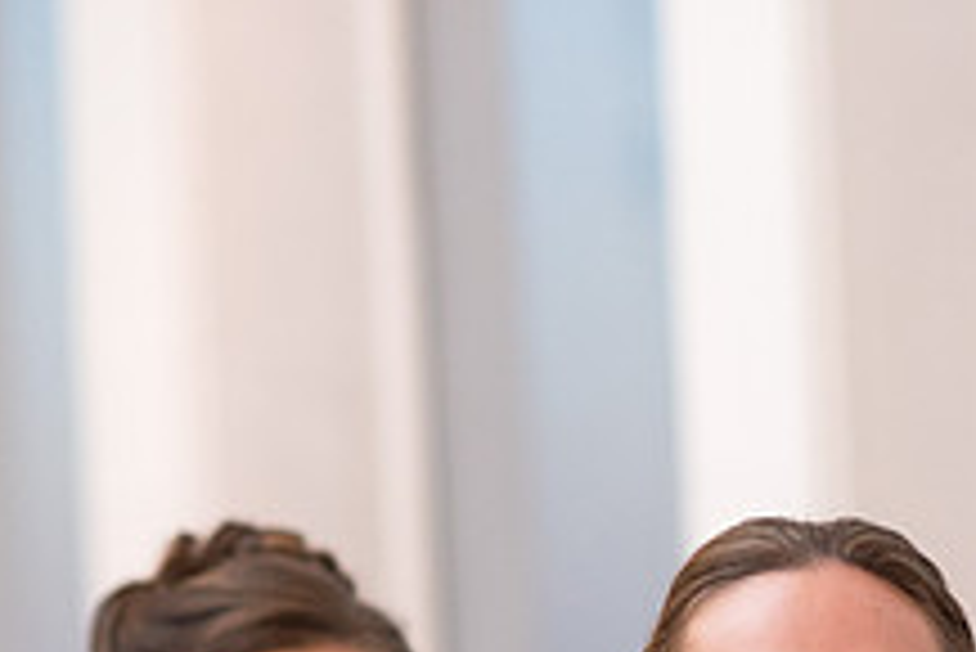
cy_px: 772
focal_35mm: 246
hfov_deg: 8.3
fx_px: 6674
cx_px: 844
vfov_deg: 5.6
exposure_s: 1/200
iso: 1000
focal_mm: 85
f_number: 2
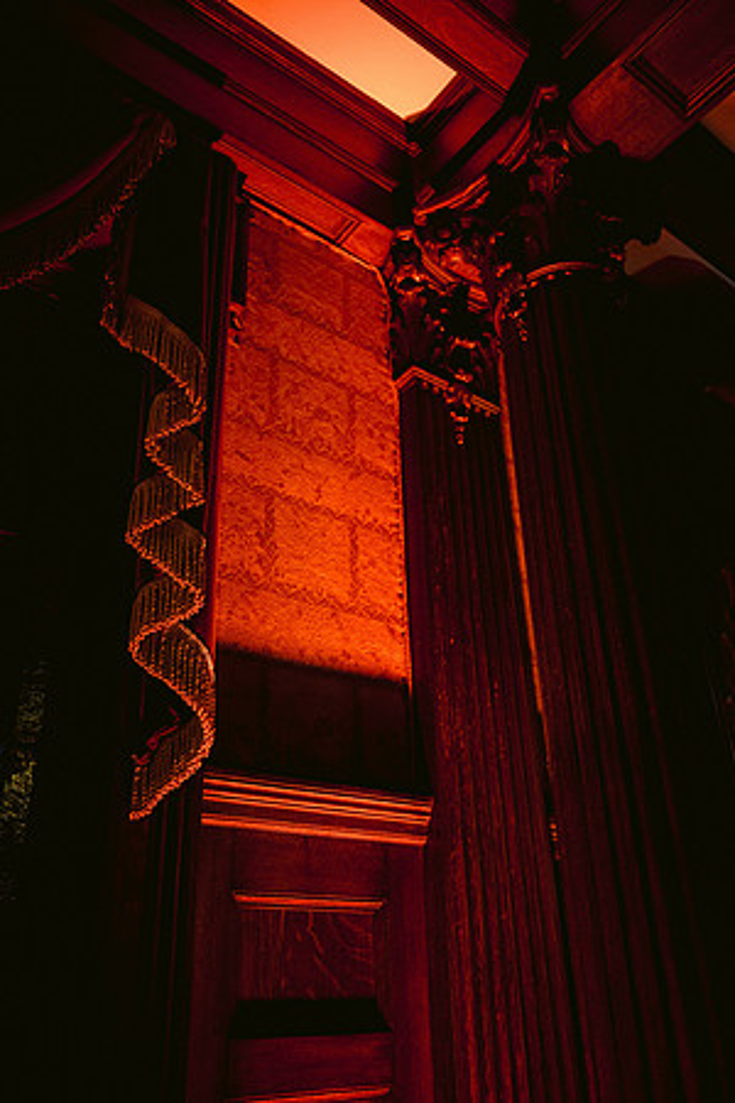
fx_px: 857
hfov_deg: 46.4
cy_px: 552
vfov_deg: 65.5
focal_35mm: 28
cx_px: 368
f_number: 2.8
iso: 1600
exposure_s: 1/50
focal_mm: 28
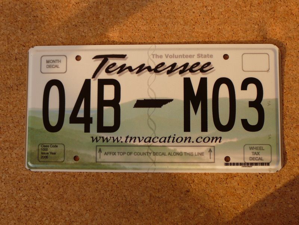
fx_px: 406
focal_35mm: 47
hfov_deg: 40.4
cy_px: 112
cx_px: 150
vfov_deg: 30.9
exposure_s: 1/100
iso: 80
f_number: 3.3
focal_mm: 7
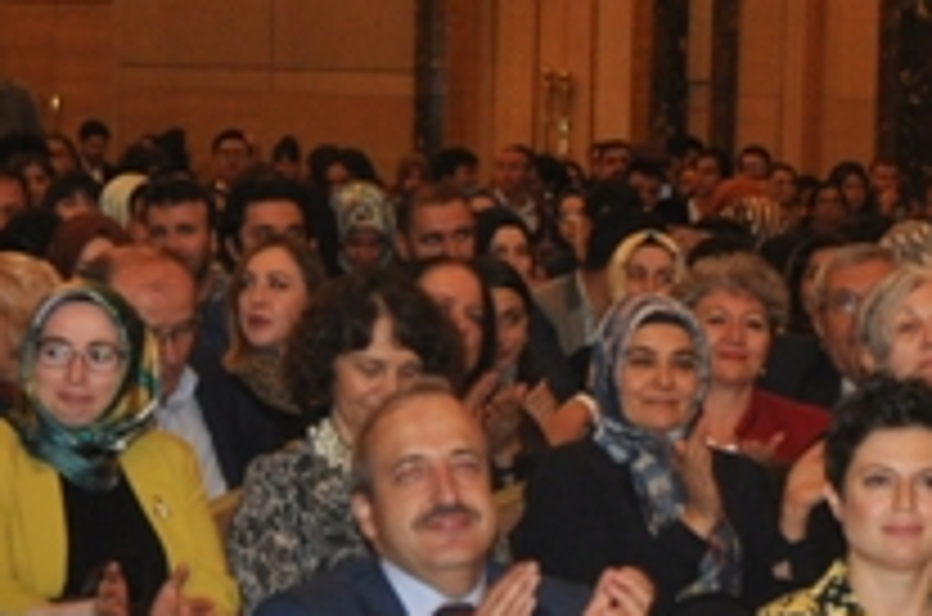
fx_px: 4199
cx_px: 900
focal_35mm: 163
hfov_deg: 12.5
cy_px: 614
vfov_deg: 8.4
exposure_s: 1/60
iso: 800
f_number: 4.2
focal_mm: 35
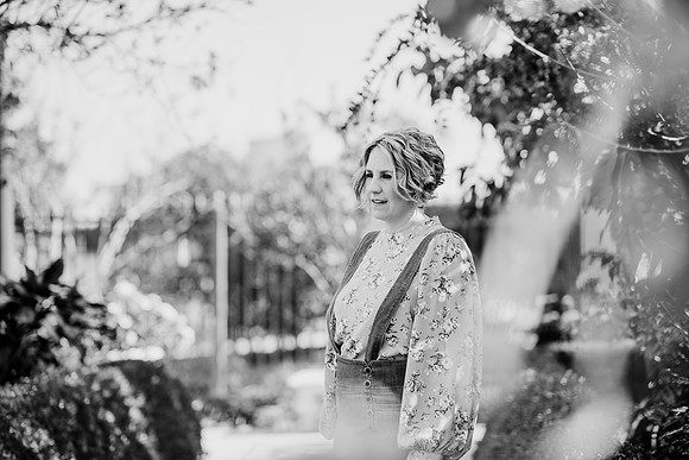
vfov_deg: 16.1
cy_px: 230
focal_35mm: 85
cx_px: 344
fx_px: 1627
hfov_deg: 23.9
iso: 125
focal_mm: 85
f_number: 2
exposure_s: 1/800
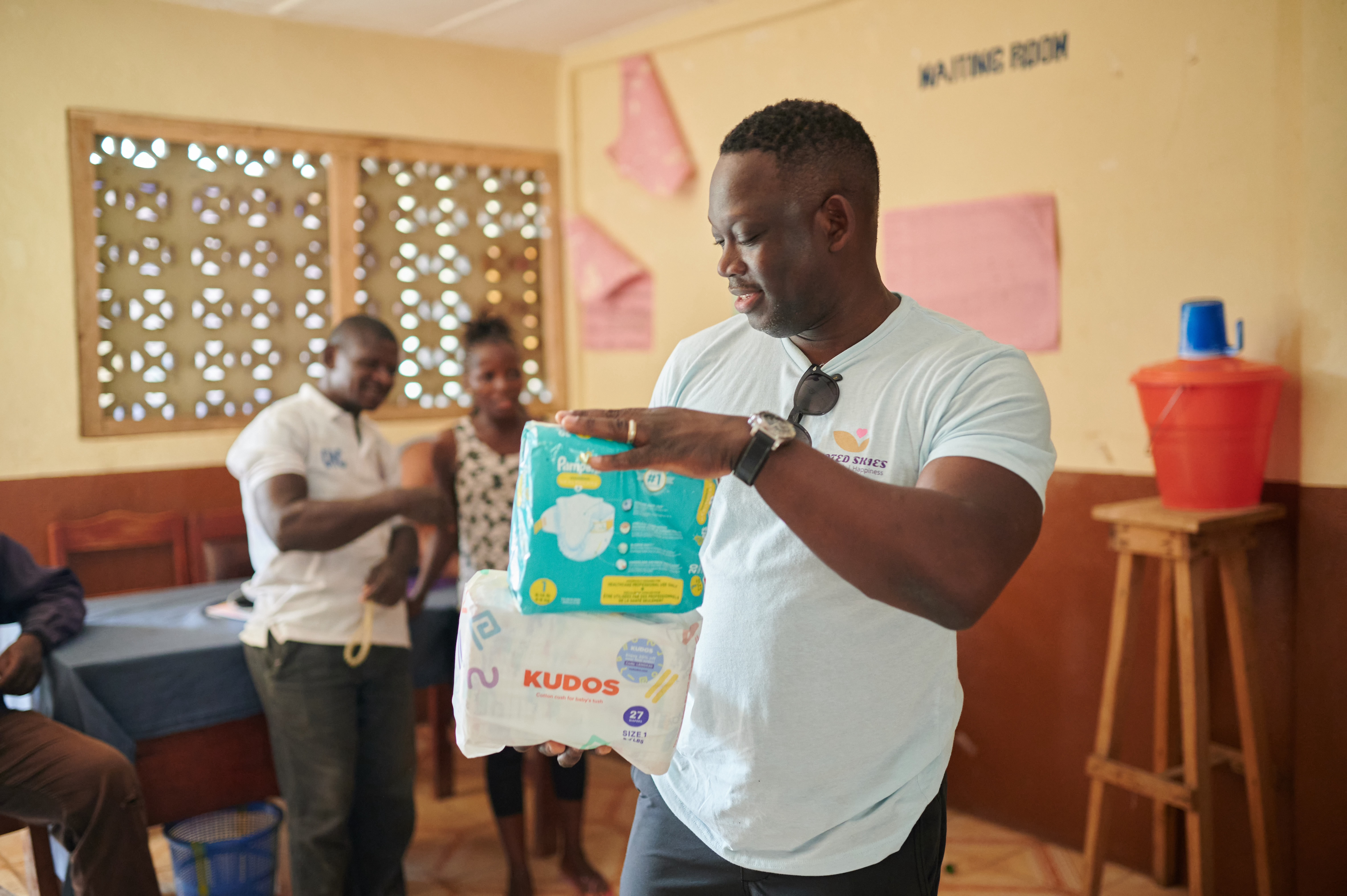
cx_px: 674
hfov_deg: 54.5
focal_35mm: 35
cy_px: 448
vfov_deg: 37.8
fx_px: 1309
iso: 2500
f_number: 1.8
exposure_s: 1/250
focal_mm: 35
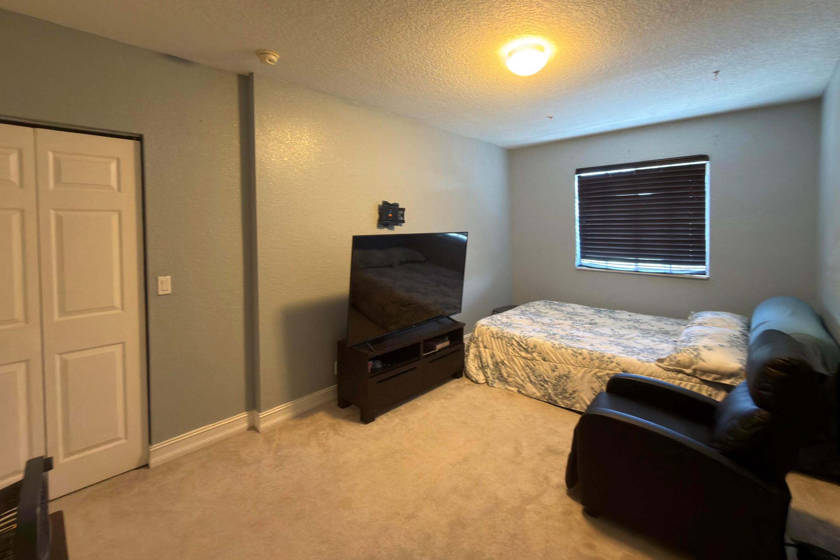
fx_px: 350
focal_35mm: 15
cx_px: 409
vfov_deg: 77.1
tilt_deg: -4.8
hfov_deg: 100.4
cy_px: 250
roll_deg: +0.7
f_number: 2.2
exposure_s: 1/30
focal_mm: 2.22
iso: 250
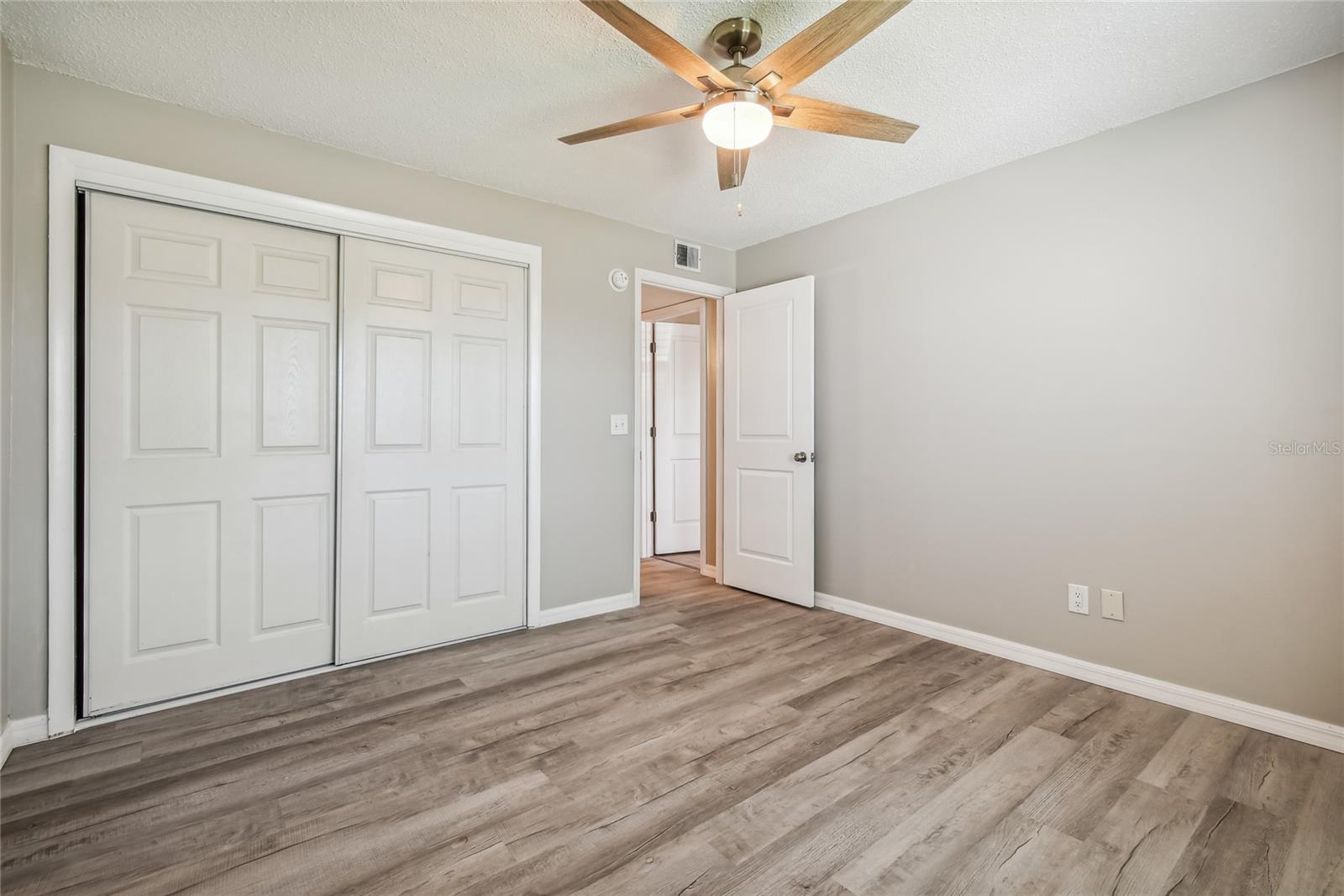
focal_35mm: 15
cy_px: 448
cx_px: 672
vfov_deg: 77.3
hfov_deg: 100.4
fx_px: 560
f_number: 7.1
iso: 100
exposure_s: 1/4
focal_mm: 10
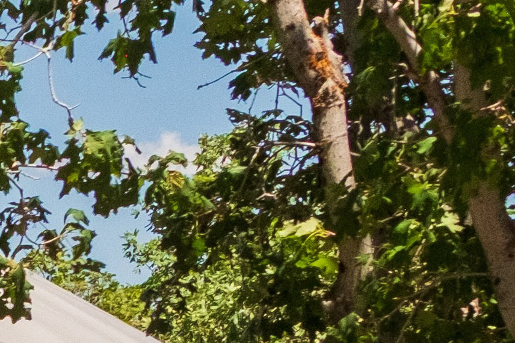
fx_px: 3462
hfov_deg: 7.9
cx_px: -686
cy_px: 637
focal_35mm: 242
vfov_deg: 5.6
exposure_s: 1/3200
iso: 200
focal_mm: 23.4
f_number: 5.6
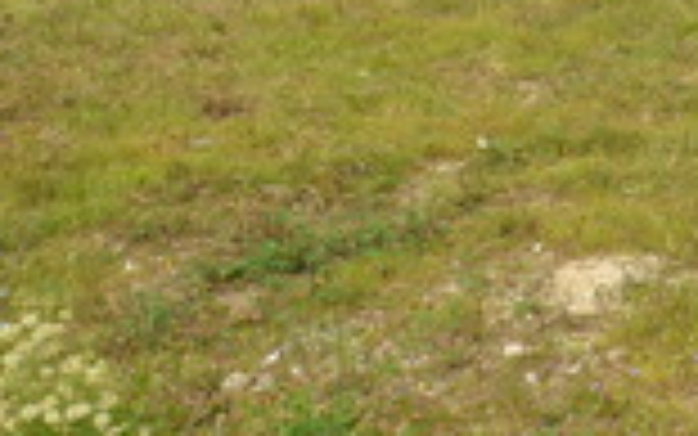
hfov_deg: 26.3
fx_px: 1199
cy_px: -85
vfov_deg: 19.5
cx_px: 964
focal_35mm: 63
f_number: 8
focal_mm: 10
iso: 100
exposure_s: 1/200
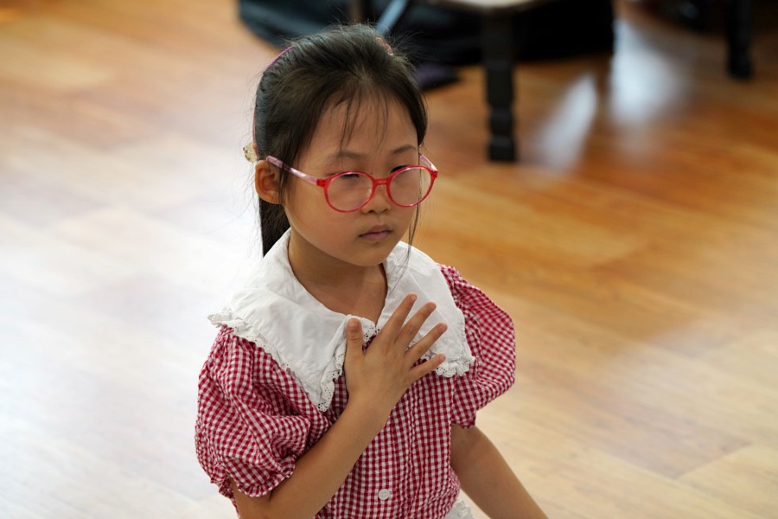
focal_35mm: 122
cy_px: 260
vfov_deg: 11.2
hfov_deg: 16.8
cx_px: 389
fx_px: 2636
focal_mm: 122
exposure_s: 1/160
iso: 500
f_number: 4
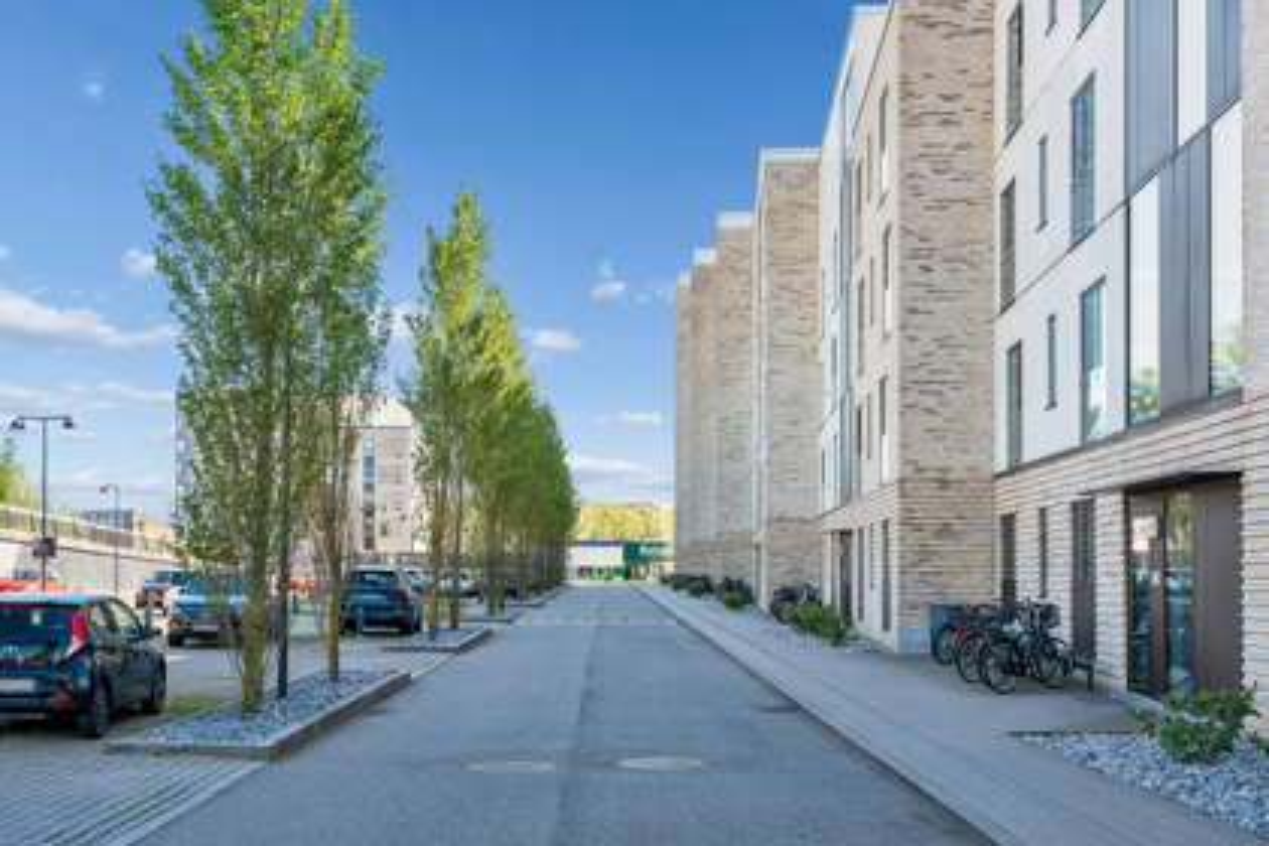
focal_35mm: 42
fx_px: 1480
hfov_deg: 46.4
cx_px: 634
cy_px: 423
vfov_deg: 31.9
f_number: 9
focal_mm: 42
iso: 400
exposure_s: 1/125
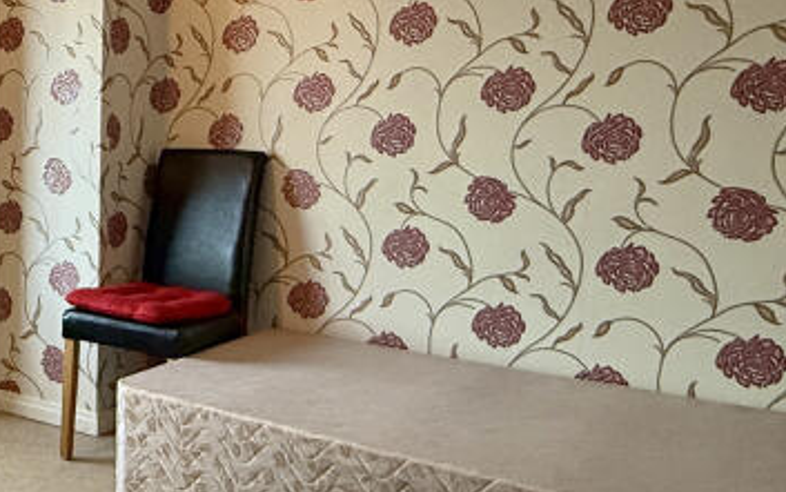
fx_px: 922
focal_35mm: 43
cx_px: 22
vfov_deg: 29.7
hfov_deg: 41.0
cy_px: 176
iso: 320
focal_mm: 2.22
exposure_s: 1/50
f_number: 2.2
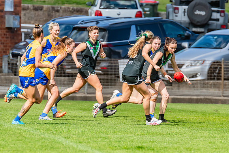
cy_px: 79
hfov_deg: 3.4
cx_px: 152
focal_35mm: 607
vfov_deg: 2.3
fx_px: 3864
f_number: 8
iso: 800
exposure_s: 1/1600
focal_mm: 420
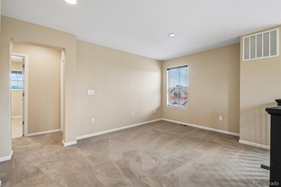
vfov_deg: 77.3
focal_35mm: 15
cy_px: 94
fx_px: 117
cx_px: 140
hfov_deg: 100.4
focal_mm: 10
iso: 400
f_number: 8
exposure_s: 1/10
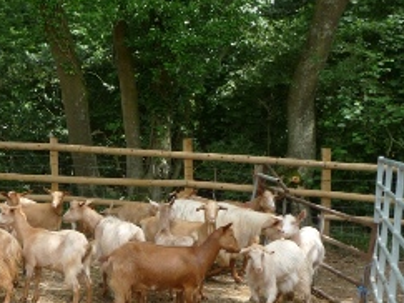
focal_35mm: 70
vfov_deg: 20.6
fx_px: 817
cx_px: 85
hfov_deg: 27.3
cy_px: 273
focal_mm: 6.3
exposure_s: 1/125
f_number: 3.8
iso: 100
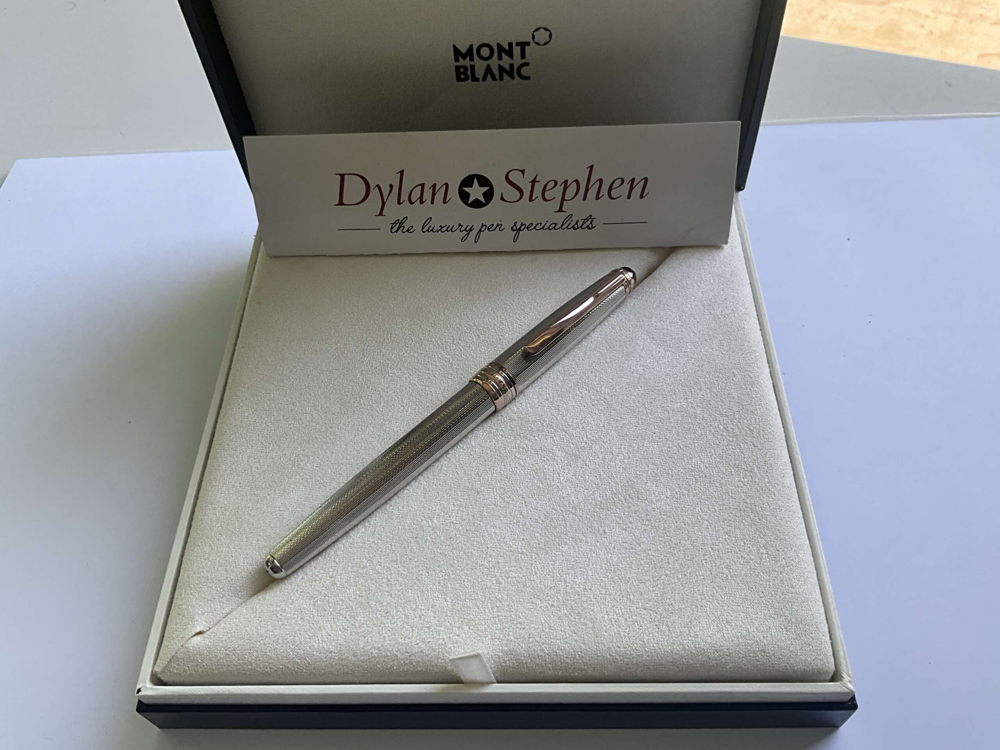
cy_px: 375
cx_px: 500
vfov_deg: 48.2
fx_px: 838
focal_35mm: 29
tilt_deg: -53.4
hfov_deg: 61.7
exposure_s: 1/122
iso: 16
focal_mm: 3
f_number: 1.8
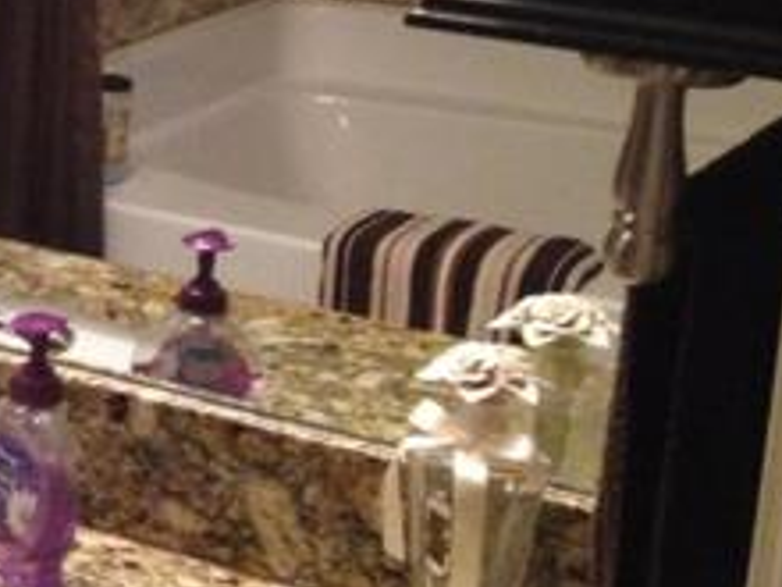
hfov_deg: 14.5
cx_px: -615
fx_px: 2711
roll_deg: -1.6
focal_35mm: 120
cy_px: 21
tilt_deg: -11.5
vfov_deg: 12.2
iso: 200
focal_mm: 4.12
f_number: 2.4
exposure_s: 1/20
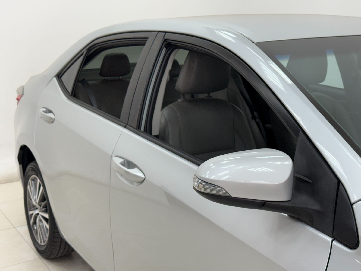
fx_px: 501
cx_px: 180
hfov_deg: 39.7
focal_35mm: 48
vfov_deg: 30.3
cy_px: 136
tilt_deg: -12.1
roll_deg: +0.9
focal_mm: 6.76
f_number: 1.78
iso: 100
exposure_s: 1/120
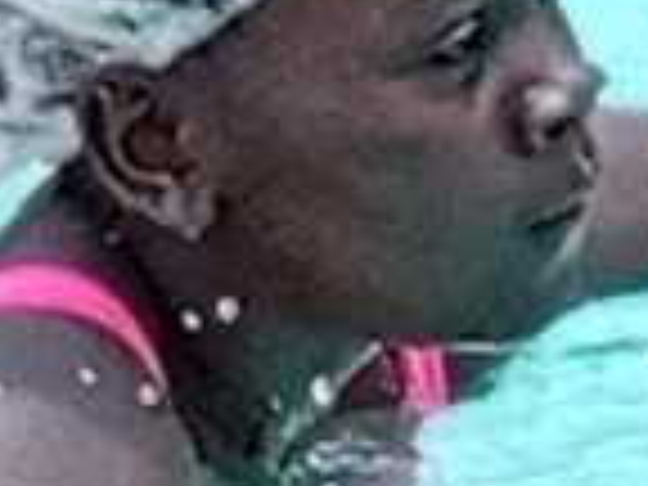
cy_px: -1107
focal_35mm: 646
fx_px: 12093
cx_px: 225
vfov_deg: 2.3
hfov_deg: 3.1
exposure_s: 1/215
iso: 52
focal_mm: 3.96
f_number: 1.8
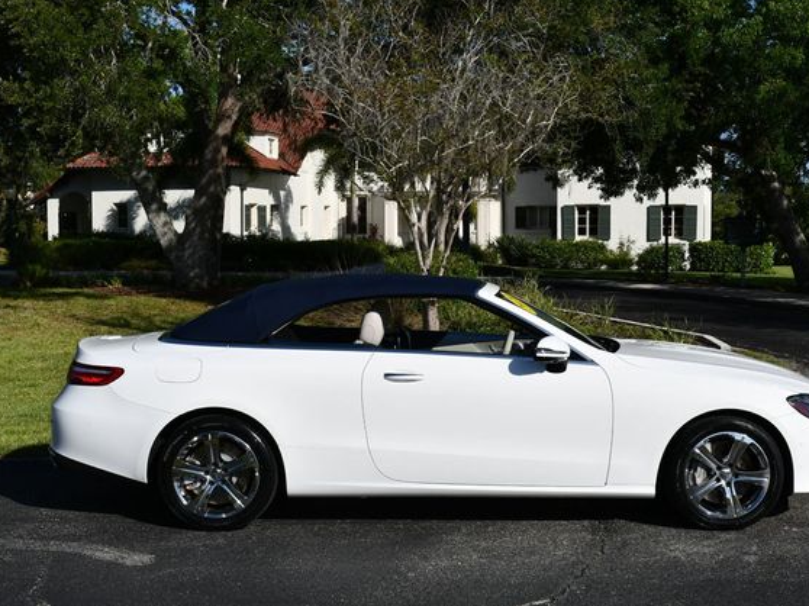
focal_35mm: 53
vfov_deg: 27.5
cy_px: 300
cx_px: 454
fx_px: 1238
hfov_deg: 36.1
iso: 100
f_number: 9
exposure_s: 1/320
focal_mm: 24
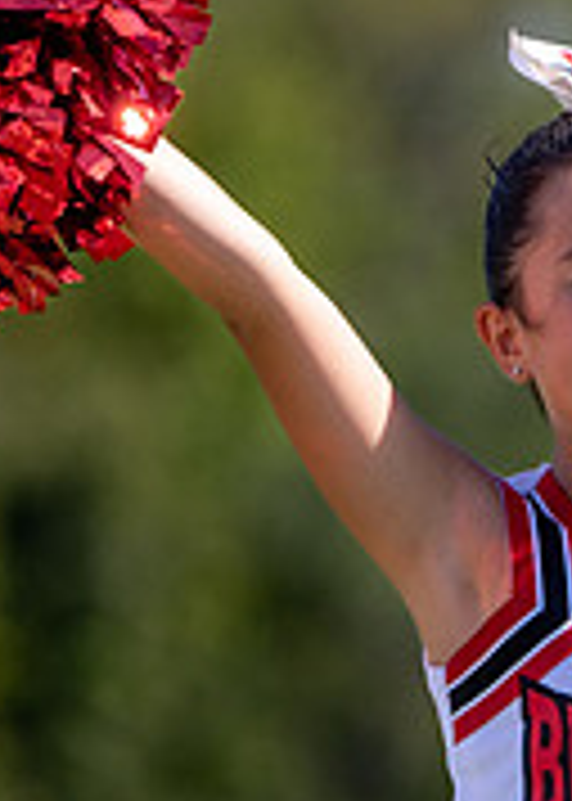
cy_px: 563
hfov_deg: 1.2
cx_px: 867
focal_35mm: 1246
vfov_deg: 1.6
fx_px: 28359
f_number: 5.6
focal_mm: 324
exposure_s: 1/1000
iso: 200
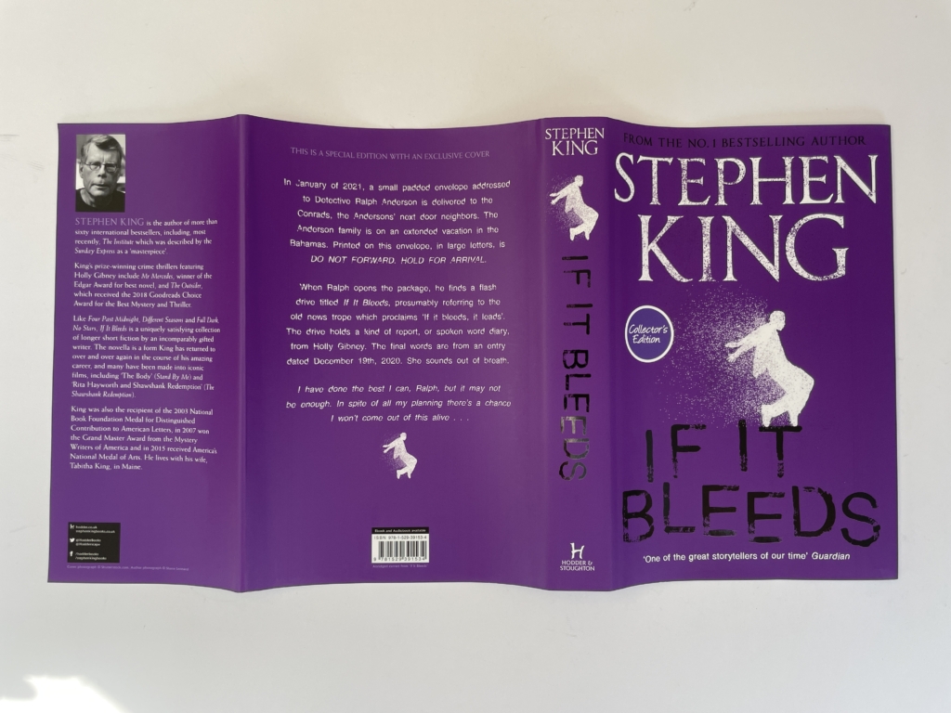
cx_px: 476
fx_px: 714
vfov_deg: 53.1
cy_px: 356
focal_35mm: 26
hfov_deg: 67.3
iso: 32
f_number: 1.6
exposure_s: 1/286
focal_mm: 4.2
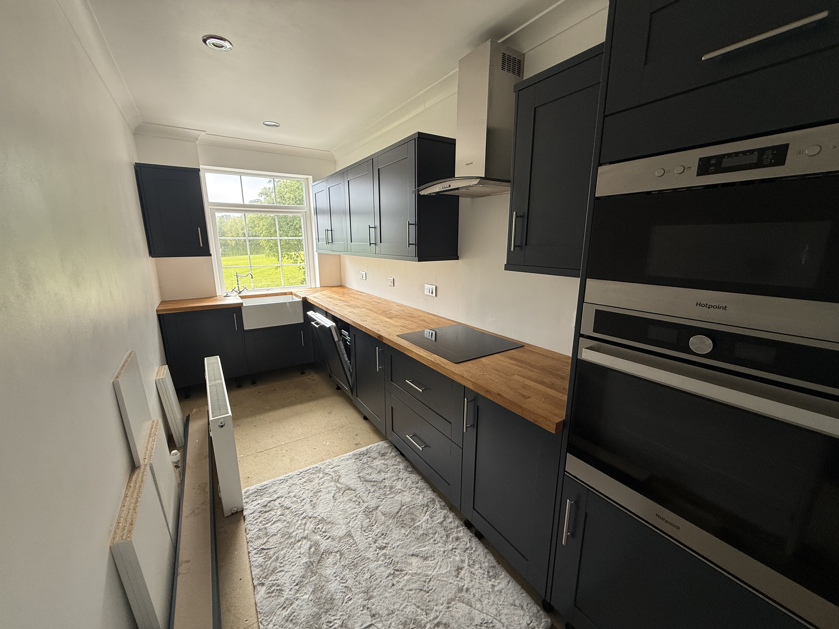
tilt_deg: -12.0
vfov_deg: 85.7
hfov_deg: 102.1
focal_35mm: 14
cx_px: 420
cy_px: 314
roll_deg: +0.0
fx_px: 339
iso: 125
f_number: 2.2
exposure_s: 1/99
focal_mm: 2.22
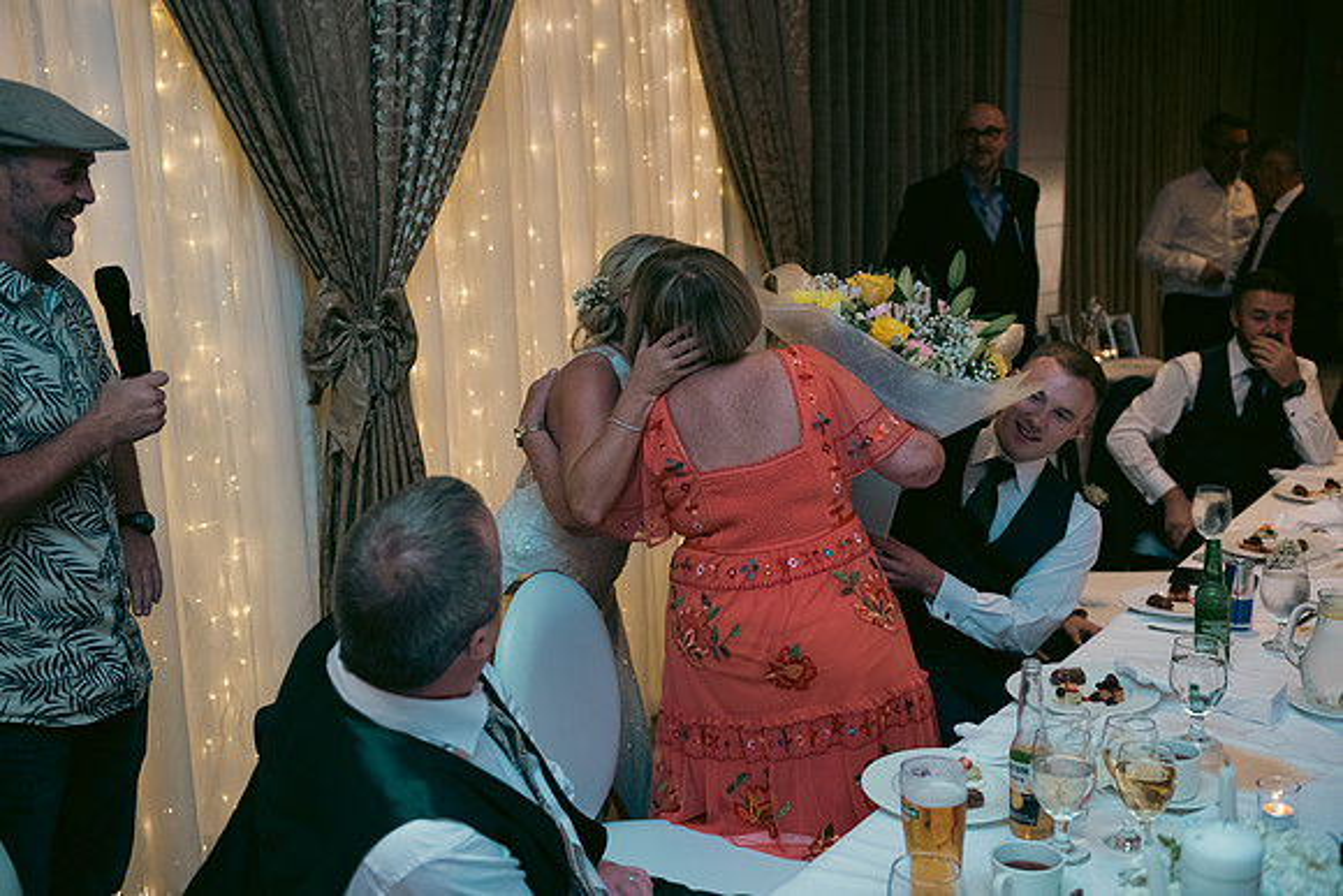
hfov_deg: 48.4
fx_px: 1493
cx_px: 672
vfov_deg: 33.4
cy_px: 448
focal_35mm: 40
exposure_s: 1/160
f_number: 3.5
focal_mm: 40
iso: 800
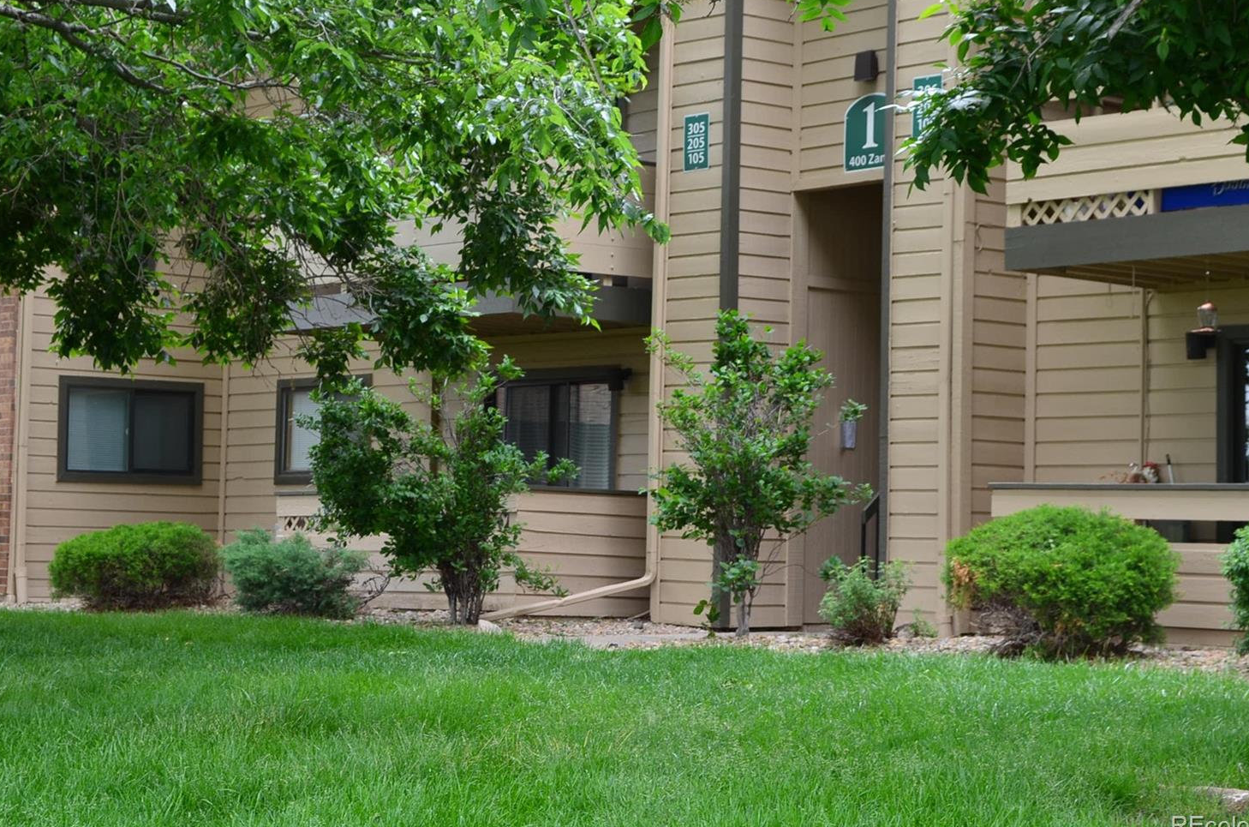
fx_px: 2735
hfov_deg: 25.7
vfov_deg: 17.2
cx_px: 624
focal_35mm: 79
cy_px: 390
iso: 400
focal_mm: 48
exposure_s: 1/80
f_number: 8
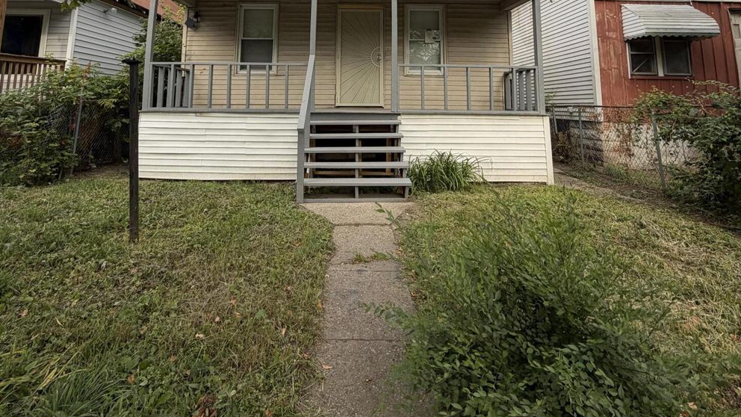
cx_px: 360
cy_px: 46
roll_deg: -0.6
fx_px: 413
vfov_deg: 48.3
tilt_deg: +9.5
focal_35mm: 21
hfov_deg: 83.8
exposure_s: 1/448
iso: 64
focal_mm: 2.22
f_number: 2.2
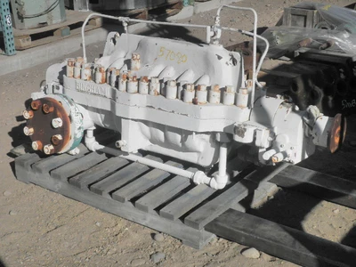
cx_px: 178
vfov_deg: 24.8
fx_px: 607
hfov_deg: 32.7
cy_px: 134
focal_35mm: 59
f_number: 10.7
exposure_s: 1/250
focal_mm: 10.5
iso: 64
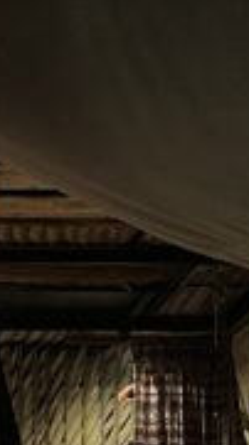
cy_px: 255
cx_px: -108
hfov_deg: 7.4
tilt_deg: +12.0
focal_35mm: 161
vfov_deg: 13.4
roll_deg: +0.0
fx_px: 1893
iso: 250
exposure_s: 1/50
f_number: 1.6
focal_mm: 5.1
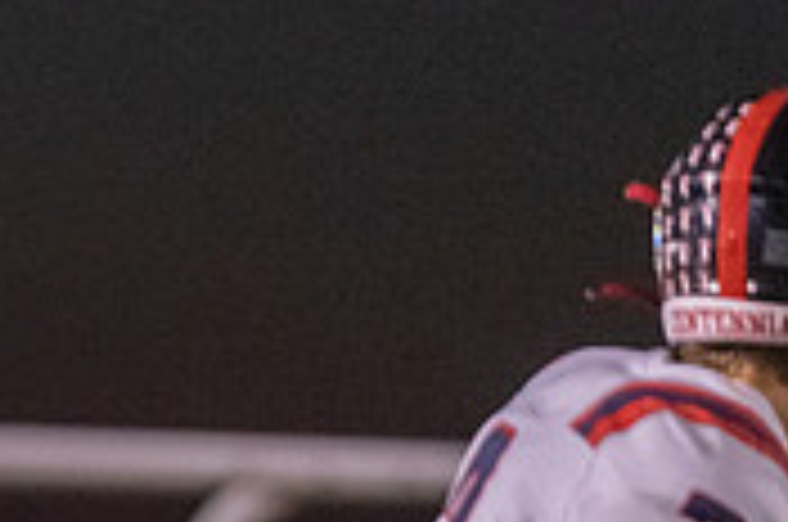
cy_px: 788
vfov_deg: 1.6
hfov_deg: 2.5
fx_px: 18178
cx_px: -501
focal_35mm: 832
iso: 8000
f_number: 2.8
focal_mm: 200
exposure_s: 1/1250
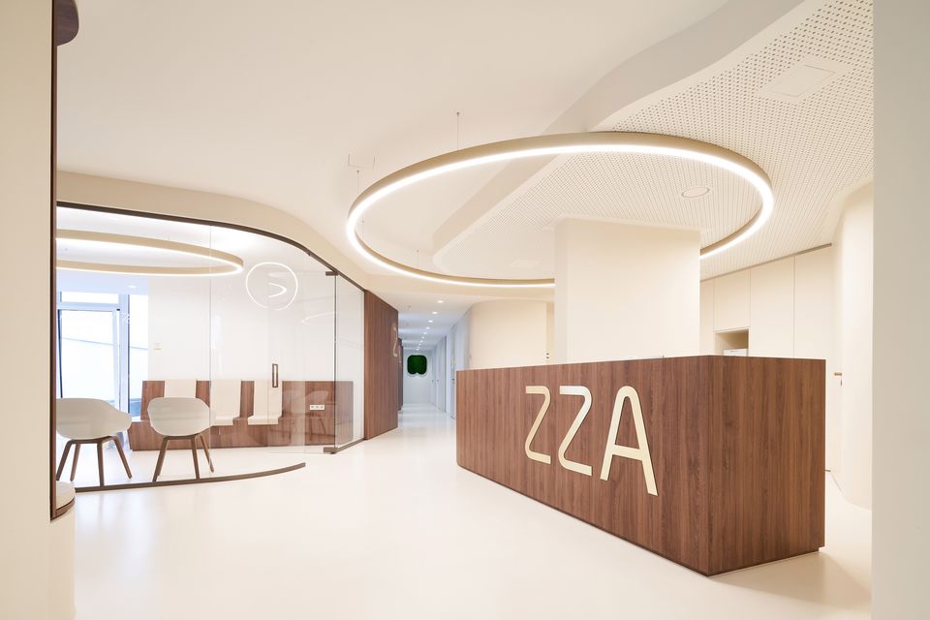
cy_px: 310
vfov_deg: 70.4
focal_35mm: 17
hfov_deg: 93.3
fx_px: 439
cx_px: 465
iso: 400
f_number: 16
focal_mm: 17
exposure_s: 1/5
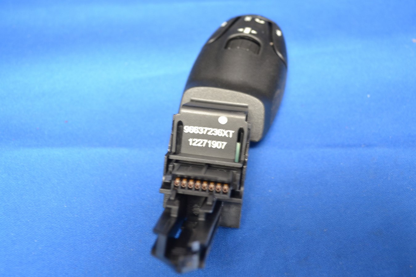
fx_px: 503
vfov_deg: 30.8
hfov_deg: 45.0
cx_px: 208
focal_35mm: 44
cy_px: 138
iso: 800
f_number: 4.5
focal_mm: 29
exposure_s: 1/3
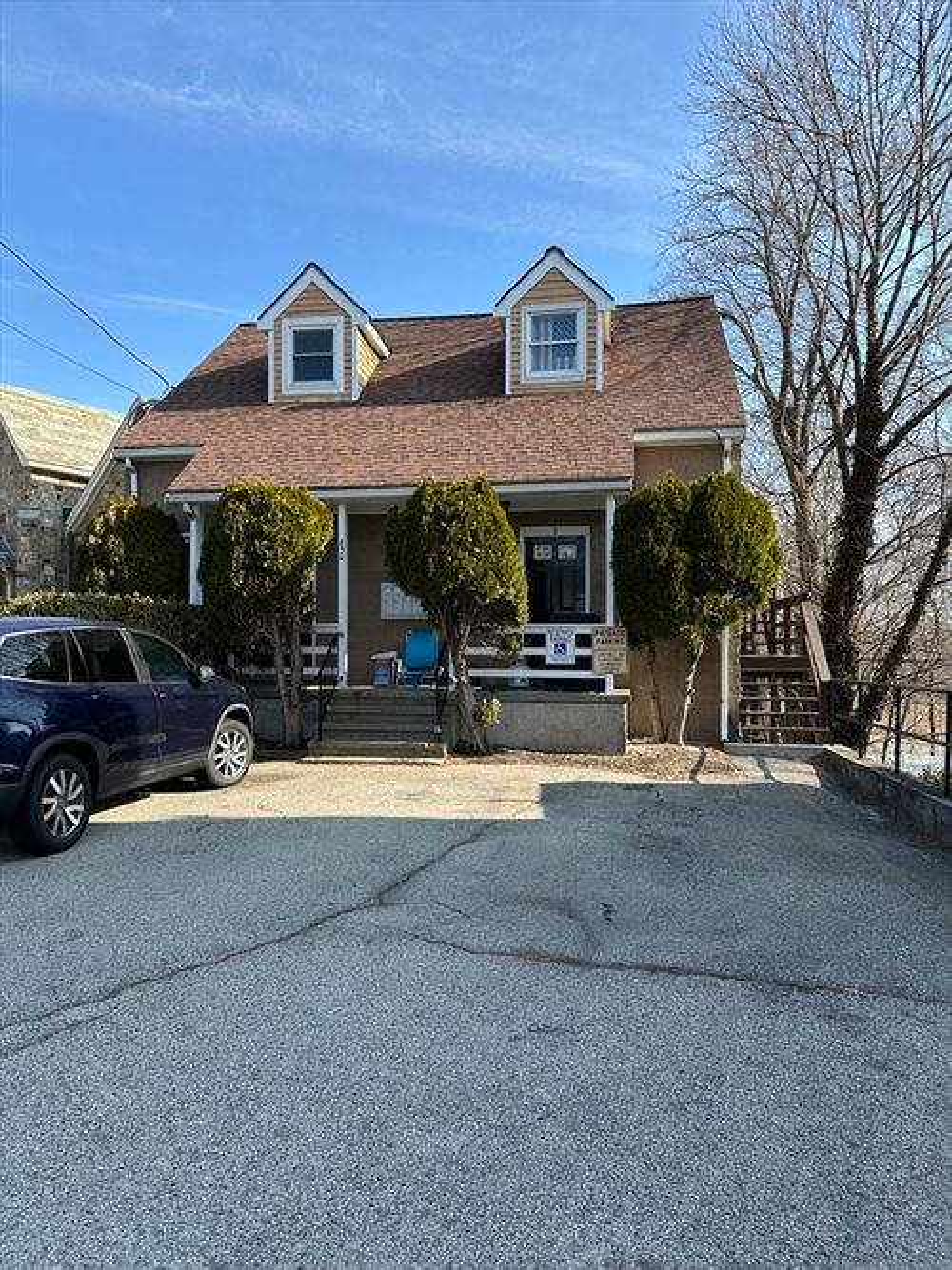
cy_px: 635
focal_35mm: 24
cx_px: 476
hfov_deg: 56.8
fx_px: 880
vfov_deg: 71.6
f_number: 1.78
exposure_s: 1/1751
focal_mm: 6.86
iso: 80
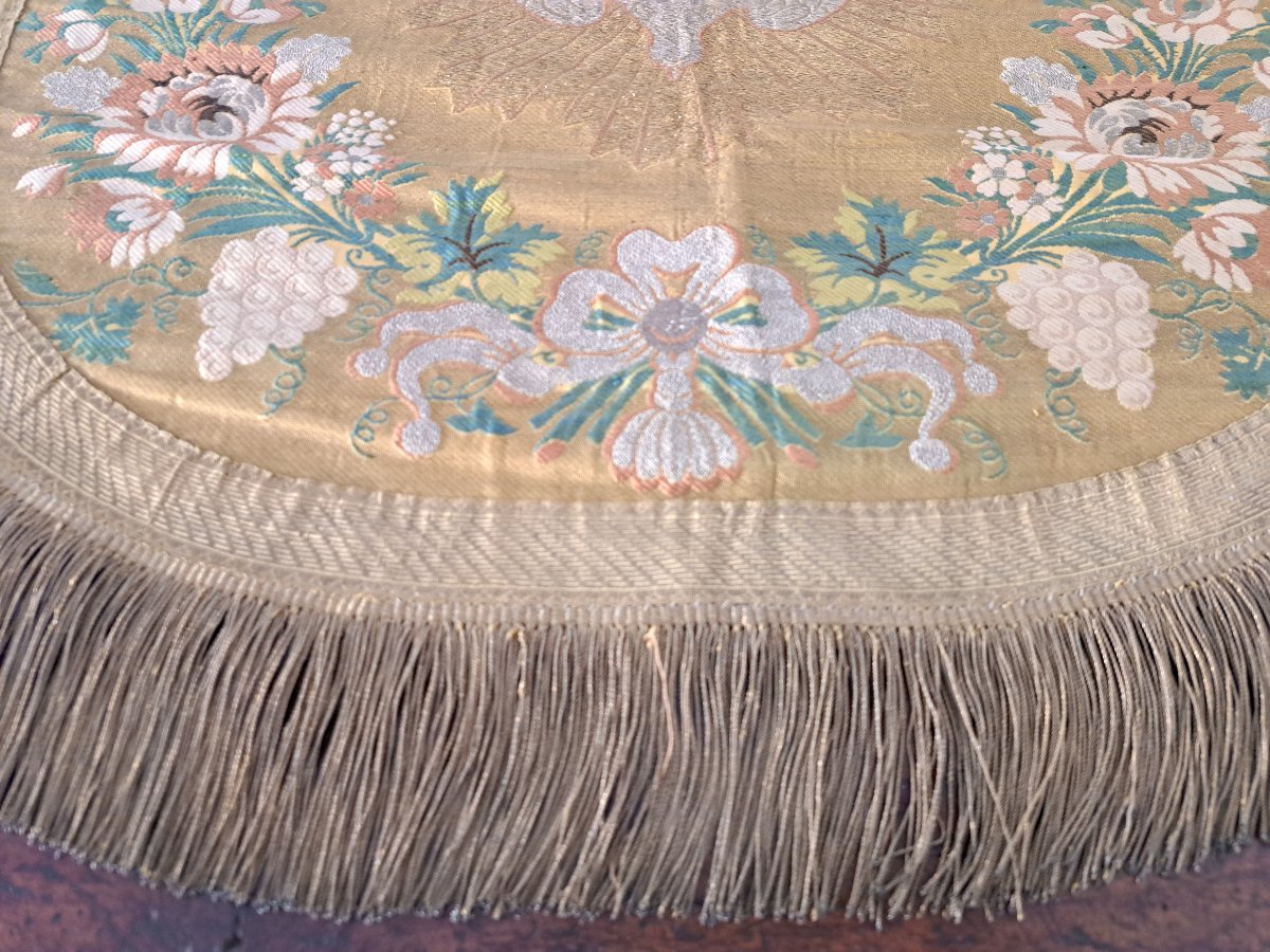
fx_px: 881
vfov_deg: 56.8
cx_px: 635
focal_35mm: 24
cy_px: 476
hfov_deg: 71.6
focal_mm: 5.23
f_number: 1.8
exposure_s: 1/50
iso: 500
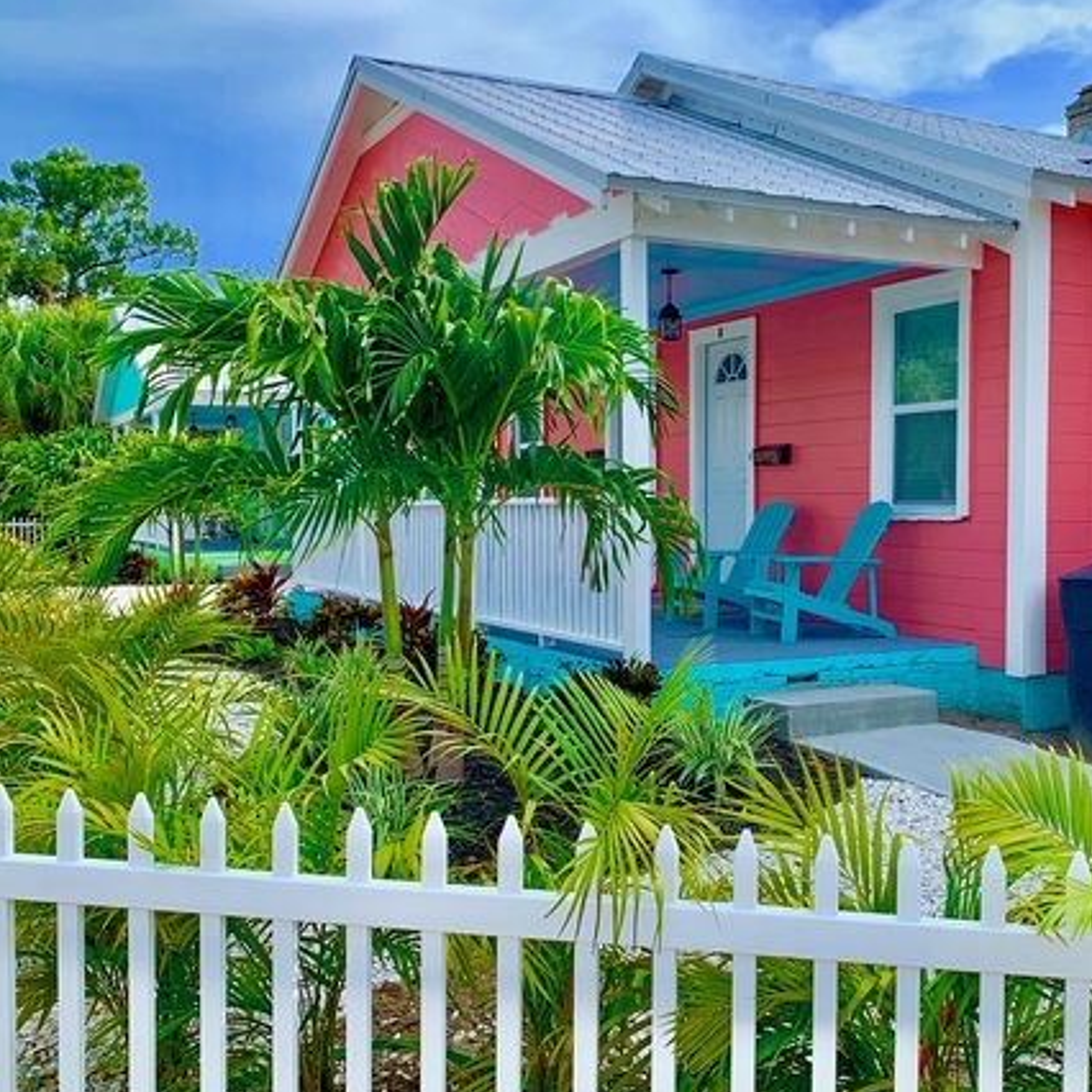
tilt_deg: -0.9
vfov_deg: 46.0
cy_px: 551
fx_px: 1285
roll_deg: +0.9
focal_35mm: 36
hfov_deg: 45.4
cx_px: 727
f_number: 1.8
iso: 25
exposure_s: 1/1163
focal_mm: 4.25
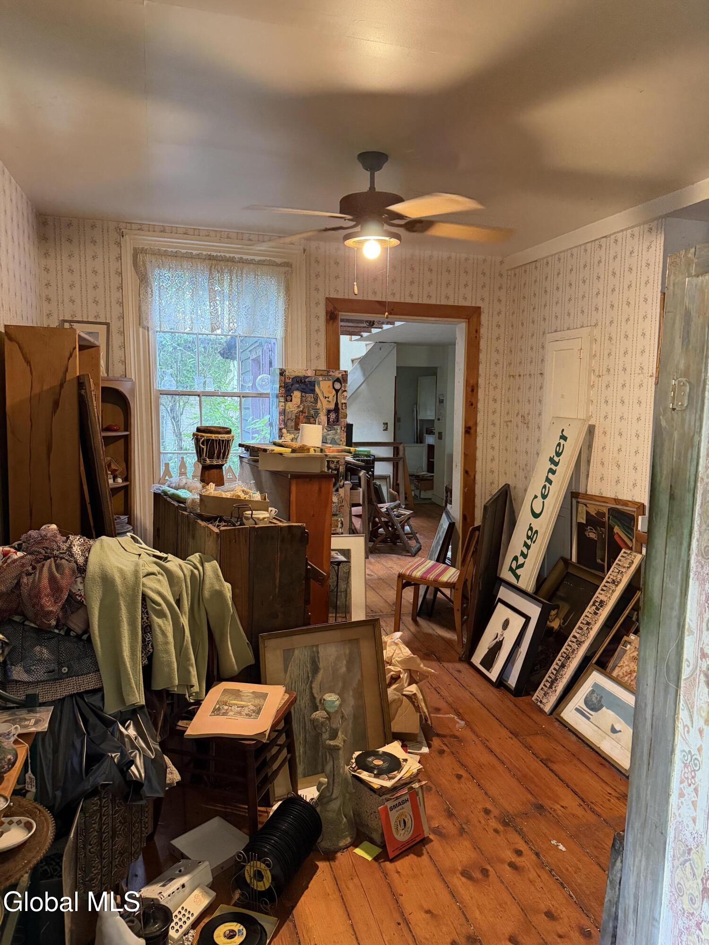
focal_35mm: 24
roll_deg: +0.2
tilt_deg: -7.9
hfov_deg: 56.8
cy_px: 472
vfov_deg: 71.6
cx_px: 354
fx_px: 655
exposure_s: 1/60
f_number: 1.78
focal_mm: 6.76
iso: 640
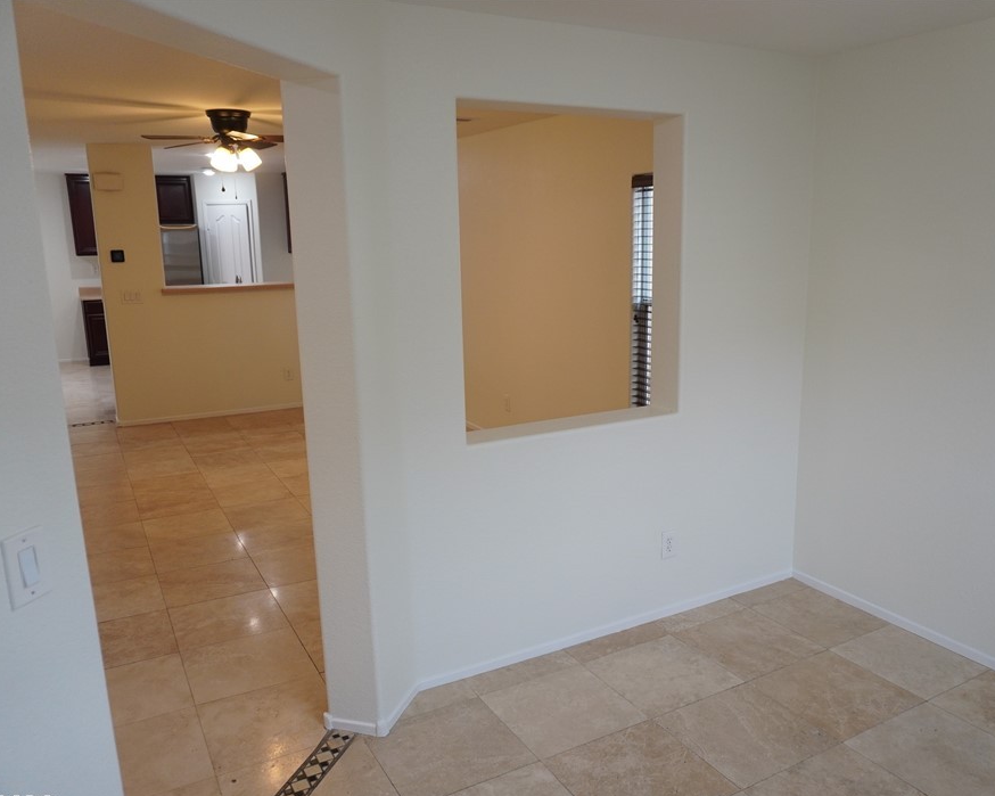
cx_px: 552
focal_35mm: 28
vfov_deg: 51.5
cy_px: 410
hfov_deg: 62.1
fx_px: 824
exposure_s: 1/125
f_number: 3.5
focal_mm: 16
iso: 800
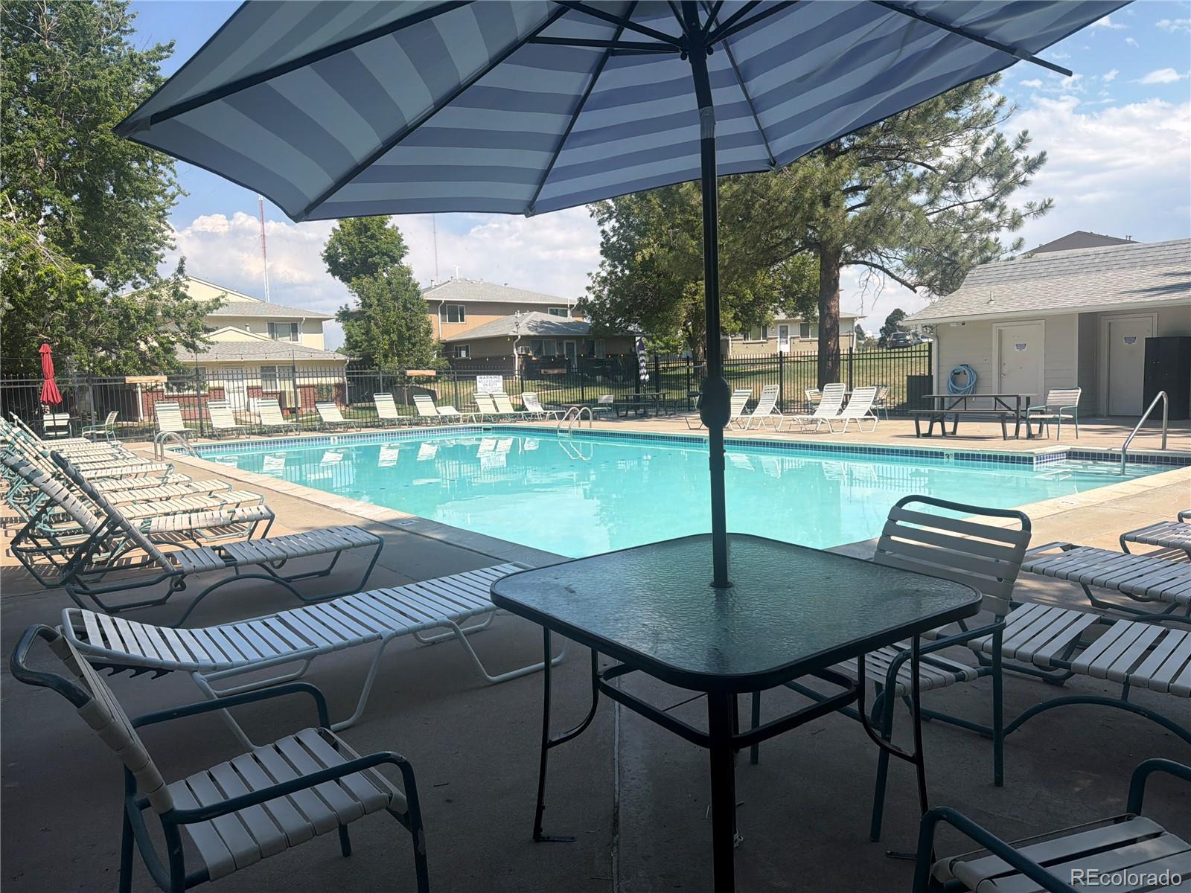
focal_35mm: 24
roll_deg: +1.2
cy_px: 446
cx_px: 596
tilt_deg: -5.6
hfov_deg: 71.6
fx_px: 826
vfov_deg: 56.8
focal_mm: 6.76
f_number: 1.78
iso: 80
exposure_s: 1/5319
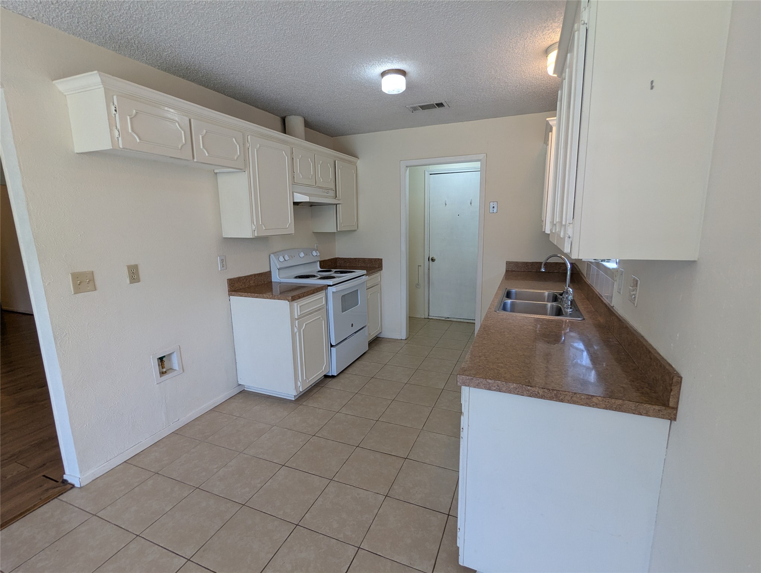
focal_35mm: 16
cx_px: 380
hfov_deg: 94.4
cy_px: 286
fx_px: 352
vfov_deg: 78.2
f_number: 2.2
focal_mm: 2.35
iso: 49
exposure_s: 1/40
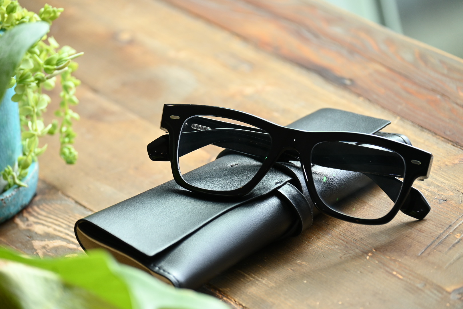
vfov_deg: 5.7
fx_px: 3086
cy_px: 154
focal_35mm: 240
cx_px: 232
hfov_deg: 8.6
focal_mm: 160
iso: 640
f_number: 5.6
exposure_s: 1/250
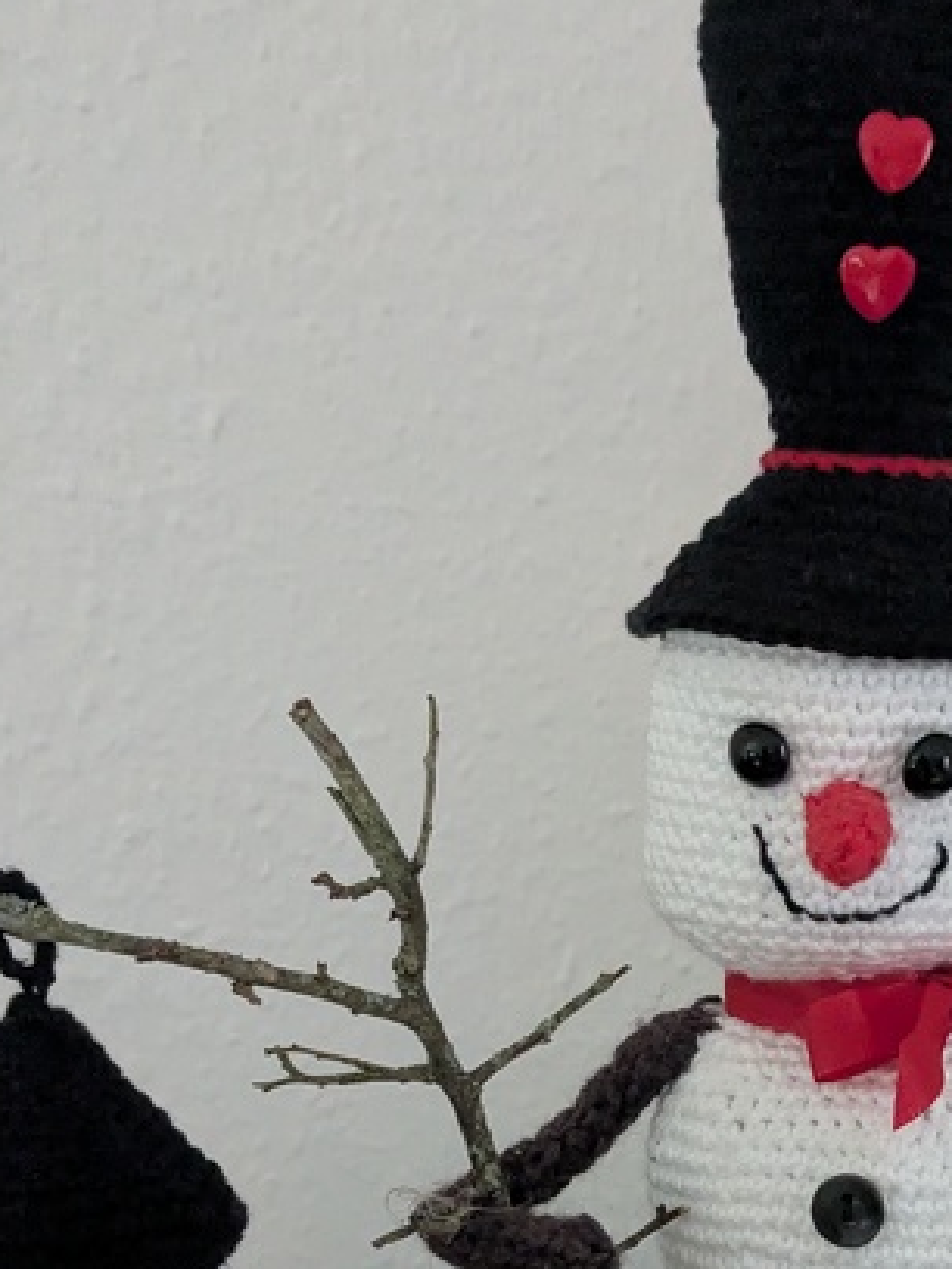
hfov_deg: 27.2
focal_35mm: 53
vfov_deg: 34.6
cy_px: 1082
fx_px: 1943
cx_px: 700
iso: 2789
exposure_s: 1/99.9
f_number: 1.73
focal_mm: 4.38
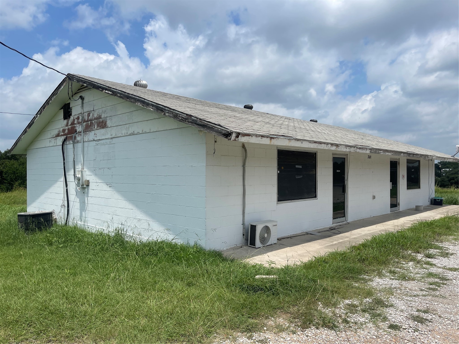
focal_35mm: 25
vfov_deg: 54.9
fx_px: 331
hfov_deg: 69.4
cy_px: 172
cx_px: 230
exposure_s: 1/6993
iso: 32
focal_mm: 5.1
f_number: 1.6
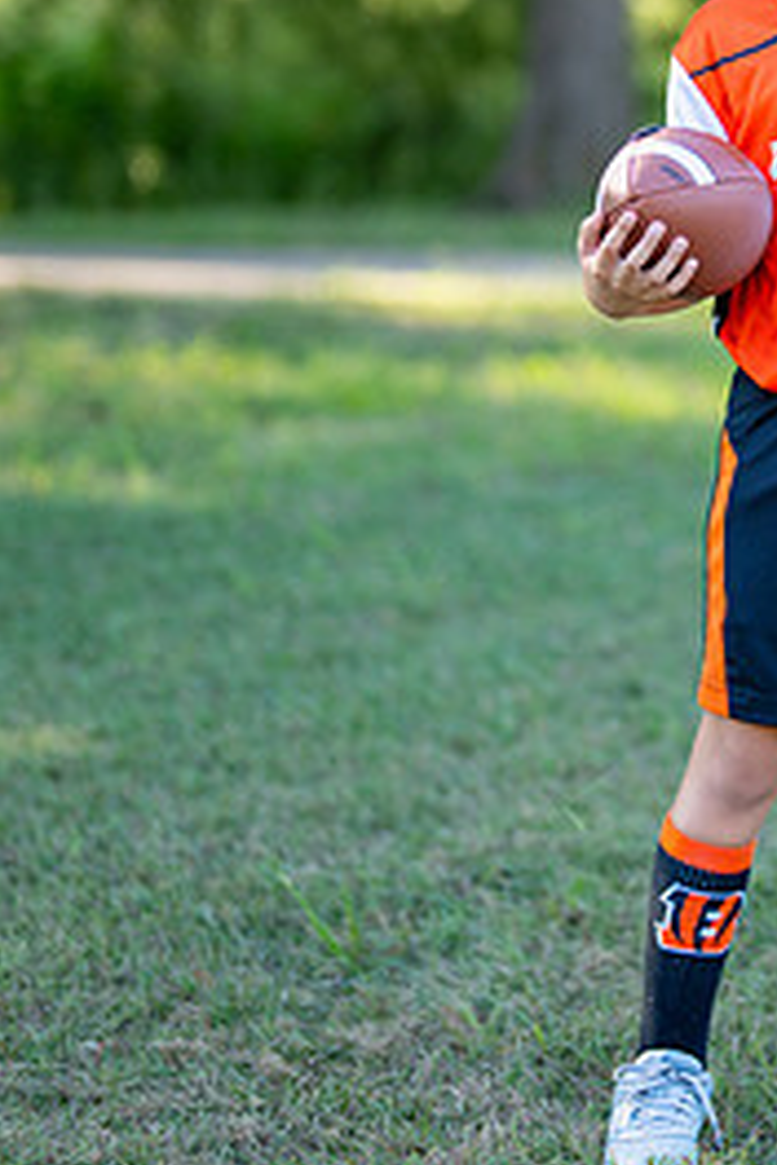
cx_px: 884
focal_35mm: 129
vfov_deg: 15.8
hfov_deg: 10.5
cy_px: 302
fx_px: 4176
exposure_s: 1/1250
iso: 100
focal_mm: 50
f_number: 1.2
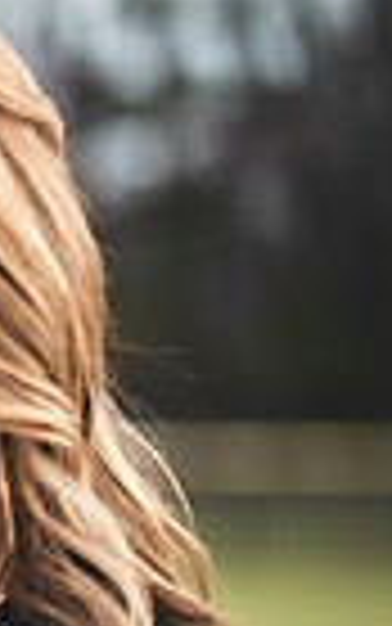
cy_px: 417
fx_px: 7308
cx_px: -864
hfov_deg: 3.0
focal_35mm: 428
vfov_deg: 4.9
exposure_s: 1/400
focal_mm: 98
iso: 100
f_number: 2.8
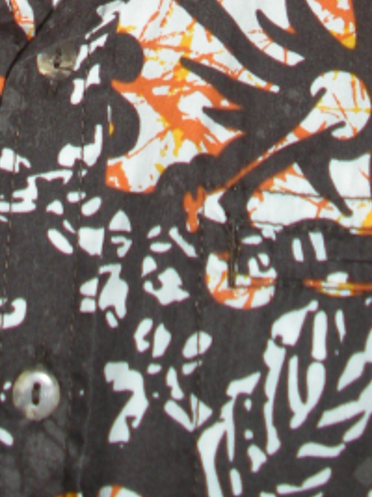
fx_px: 2065
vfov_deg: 12.2
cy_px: -475
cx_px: 138
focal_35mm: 144
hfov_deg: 10.3
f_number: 3.5
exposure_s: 1/60
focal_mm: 6.3
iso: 64
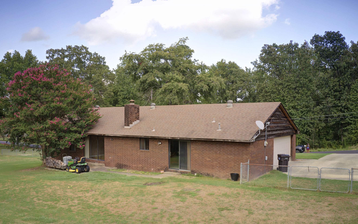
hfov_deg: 58.1
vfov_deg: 38.3
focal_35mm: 33
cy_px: 127
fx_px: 322
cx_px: 169
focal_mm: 10.3
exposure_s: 1/100
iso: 100
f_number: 5.6
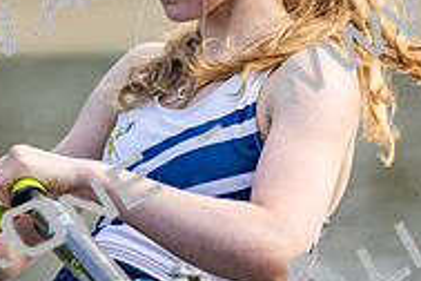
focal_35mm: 1842
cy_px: 146
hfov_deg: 1.1
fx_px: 21539
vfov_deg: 0.7
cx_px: 96
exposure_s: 1/2500
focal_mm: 600
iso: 500
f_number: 4
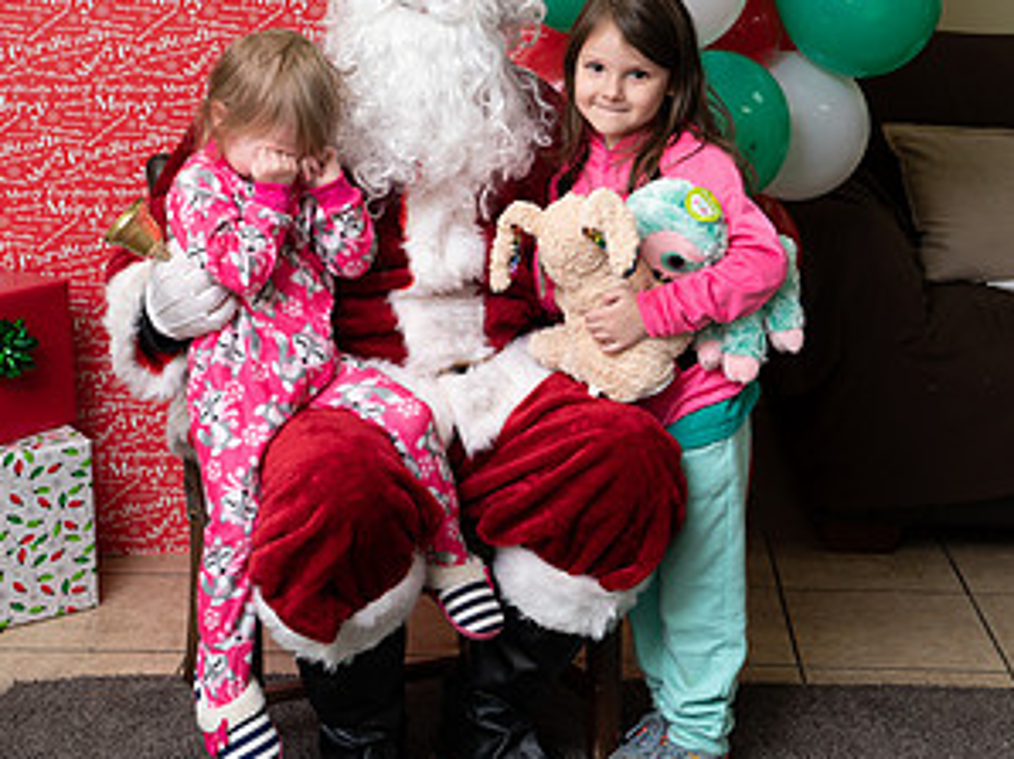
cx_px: 507
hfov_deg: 31.7
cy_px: 262
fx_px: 1785
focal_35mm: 61
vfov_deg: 23.9
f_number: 5
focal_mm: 42
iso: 400
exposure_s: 1/80
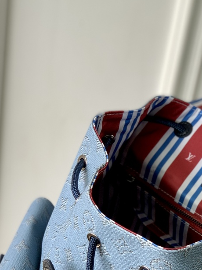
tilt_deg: -42.5
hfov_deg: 12.1
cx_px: 178
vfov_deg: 15.9
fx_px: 950
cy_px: 249
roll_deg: -14.4
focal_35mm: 122
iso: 16
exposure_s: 1/161
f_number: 2.4
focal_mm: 6
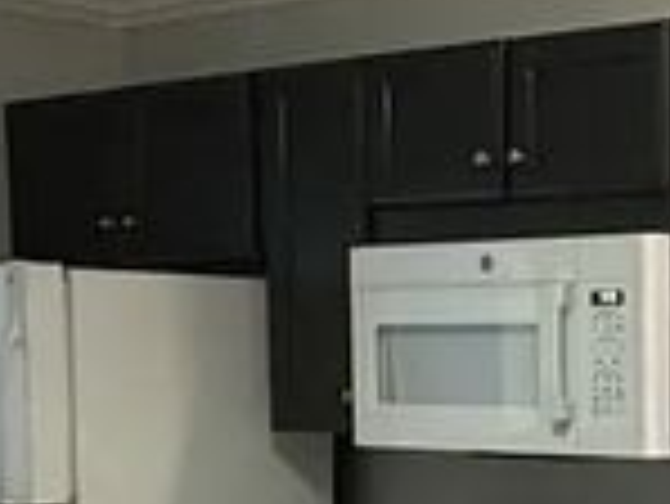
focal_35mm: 96
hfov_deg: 19.4
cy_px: 540
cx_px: 769
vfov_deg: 15.1
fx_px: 1860
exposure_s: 1/120
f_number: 2.2
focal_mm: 2.22
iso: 400
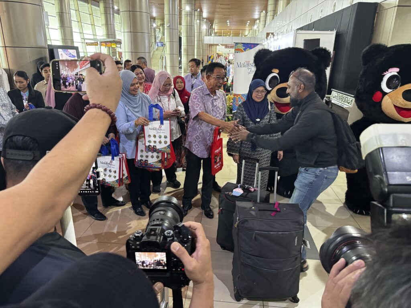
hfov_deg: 71.6
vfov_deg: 56.8
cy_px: 154
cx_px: 206
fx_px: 285
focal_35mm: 24
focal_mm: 6.76
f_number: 1.78
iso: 640
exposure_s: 1/50
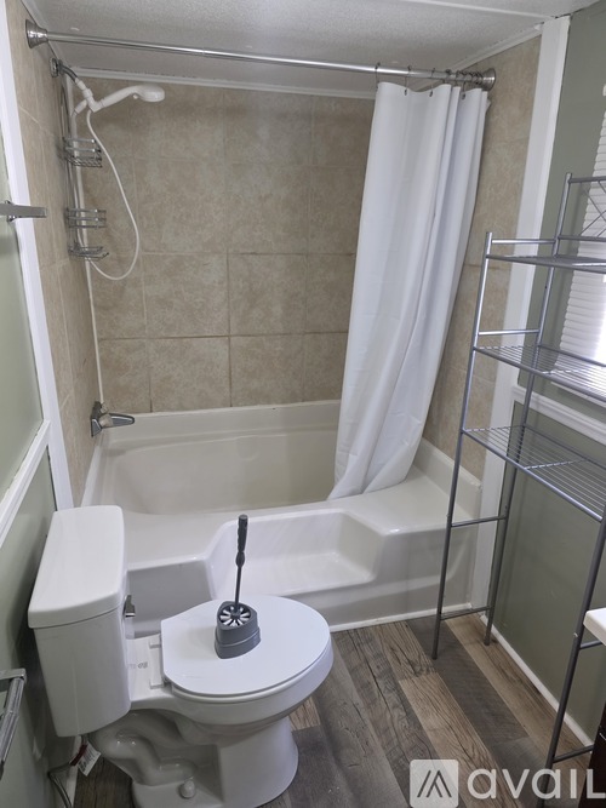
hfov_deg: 58.9
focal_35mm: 23
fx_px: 537
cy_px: 404
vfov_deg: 73.9
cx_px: 303
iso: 640
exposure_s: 1/120
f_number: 1.7
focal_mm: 6.3
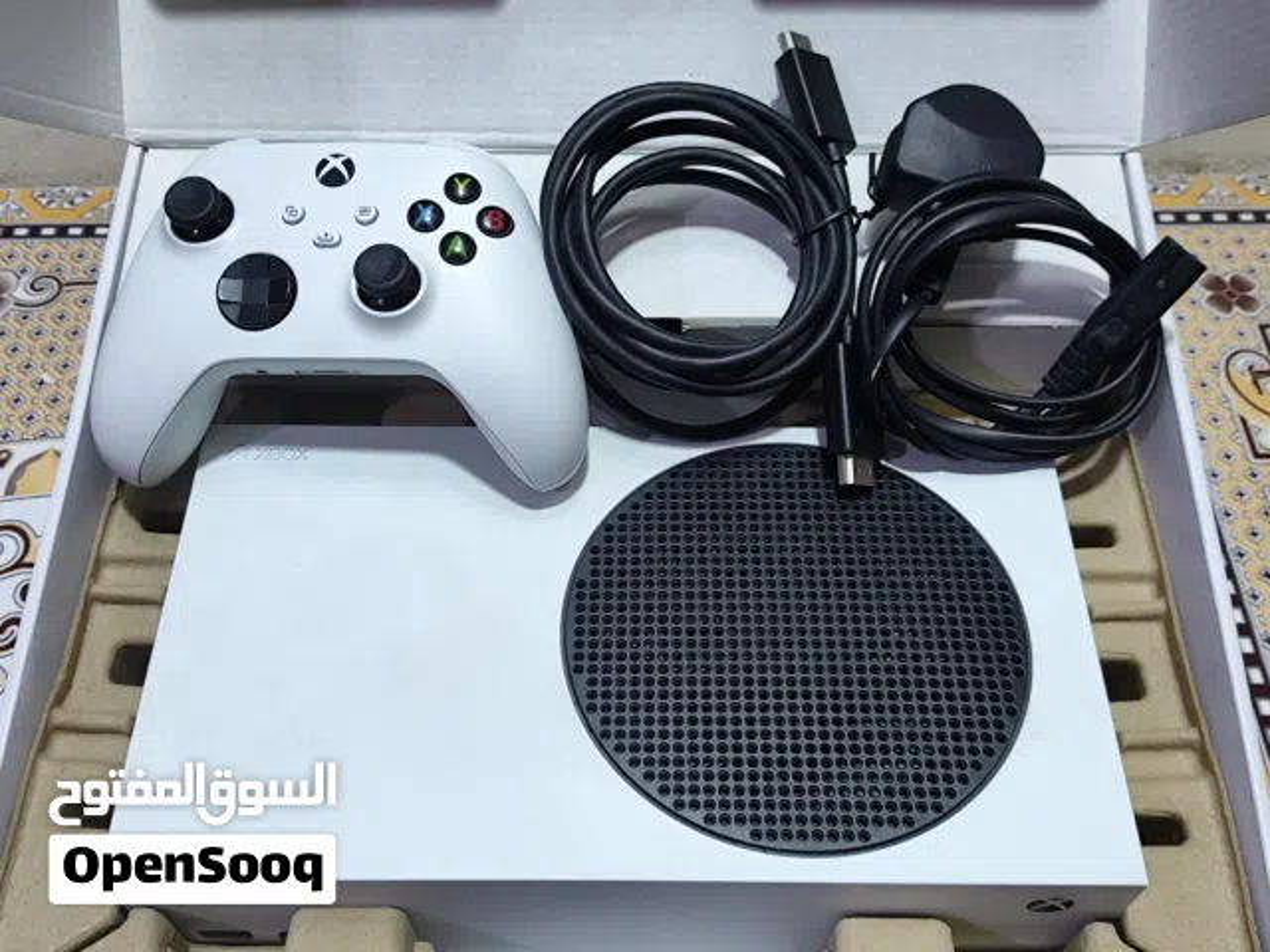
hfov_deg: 52.6
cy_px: 476
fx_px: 1284
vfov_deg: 40.7
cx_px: 635
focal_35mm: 35
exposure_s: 1/40
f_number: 1.79
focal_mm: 4.71
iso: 400
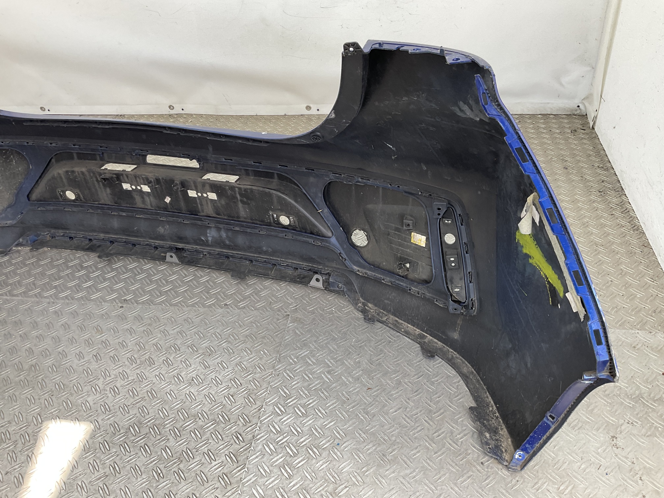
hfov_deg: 61.7
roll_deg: +2.3
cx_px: 332
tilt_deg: -36.5
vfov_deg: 48.2
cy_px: 249
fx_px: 556
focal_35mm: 29
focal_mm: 3
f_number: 1.8
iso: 40
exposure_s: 1/120
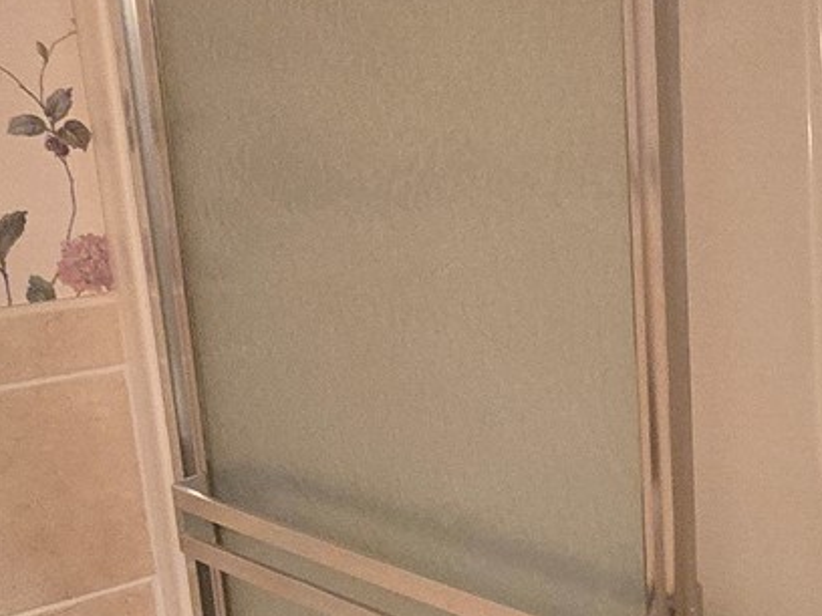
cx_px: 673
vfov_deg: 28.2
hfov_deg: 36.1
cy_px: 443
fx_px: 1211
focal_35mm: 51
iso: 1000
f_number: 2.2
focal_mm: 2.2
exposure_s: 1/60
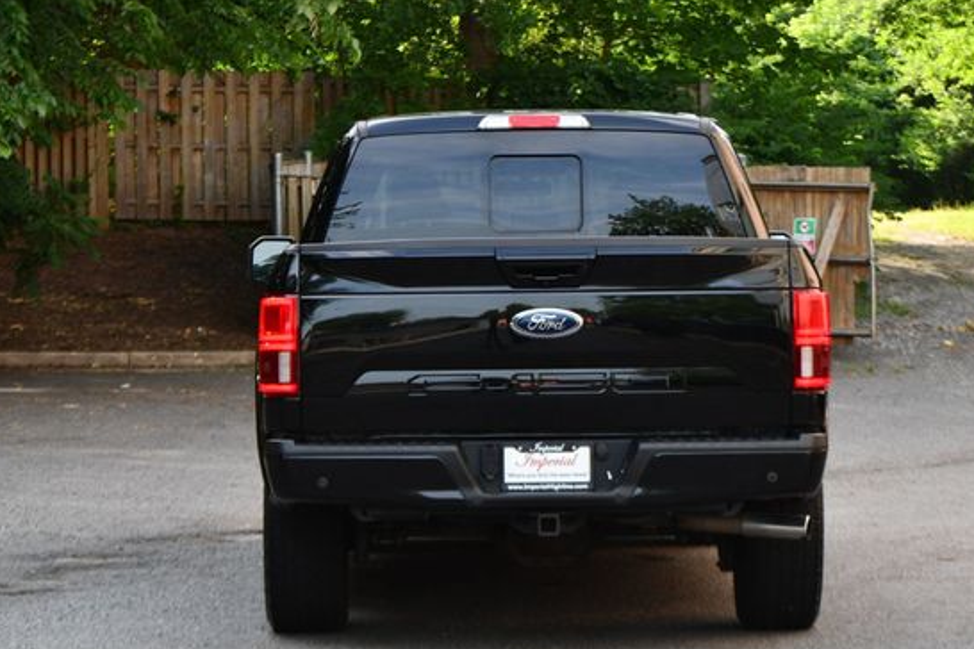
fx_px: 3328
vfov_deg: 11.1
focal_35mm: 123
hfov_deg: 16.6
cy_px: 335
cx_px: 537
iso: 280
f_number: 5.6
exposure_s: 1/250
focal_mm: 70
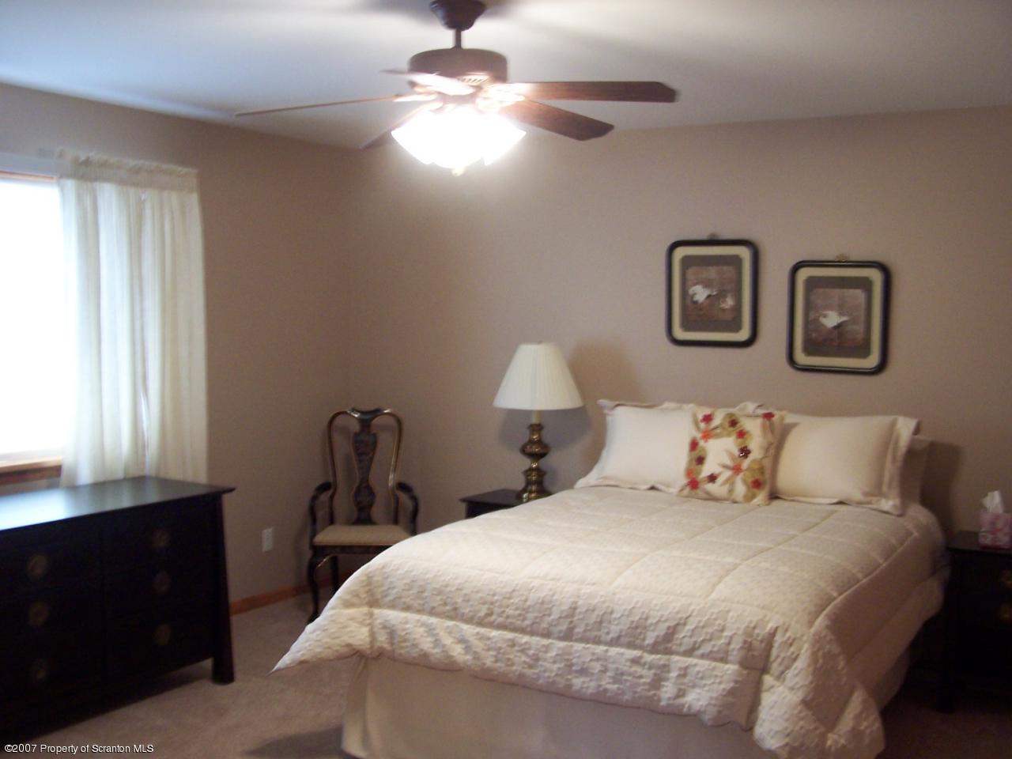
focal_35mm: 38
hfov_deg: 49.0
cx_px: 506
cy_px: 380
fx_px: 1111
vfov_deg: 37.7
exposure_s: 1/8
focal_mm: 6.3
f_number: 2.8
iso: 140
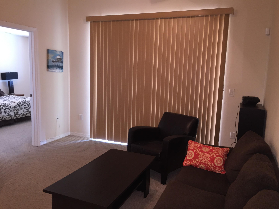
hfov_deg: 61.7
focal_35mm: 29
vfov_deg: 48.2
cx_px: 140
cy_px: 104
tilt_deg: -8.0
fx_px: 234
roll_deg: -2.8
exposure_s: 1/16
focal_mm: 4.15
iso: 100
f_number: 2.2
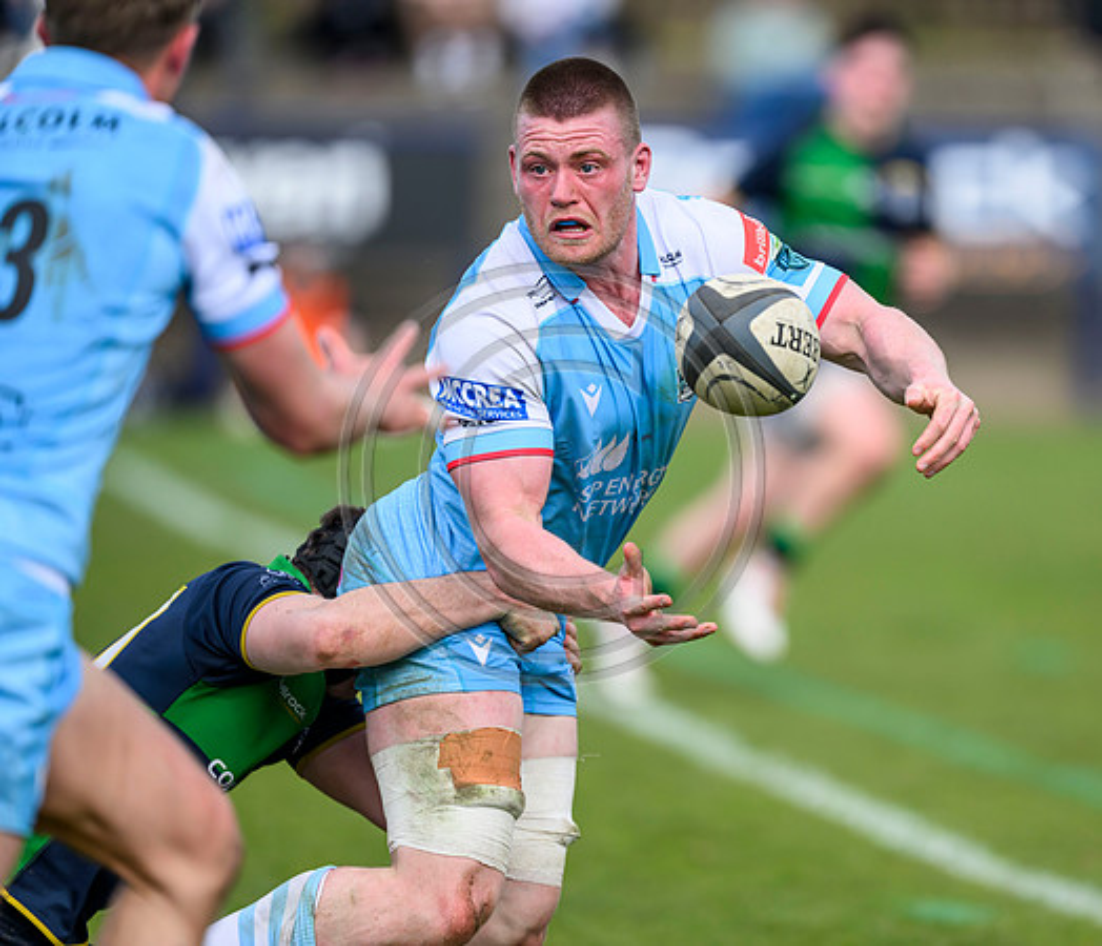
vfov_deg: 3.4
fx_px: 15780
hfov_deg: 4.0
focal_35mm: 470
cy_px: 473
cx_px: 710
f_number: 3.2
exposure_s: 1/4000
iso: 500
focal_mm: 400
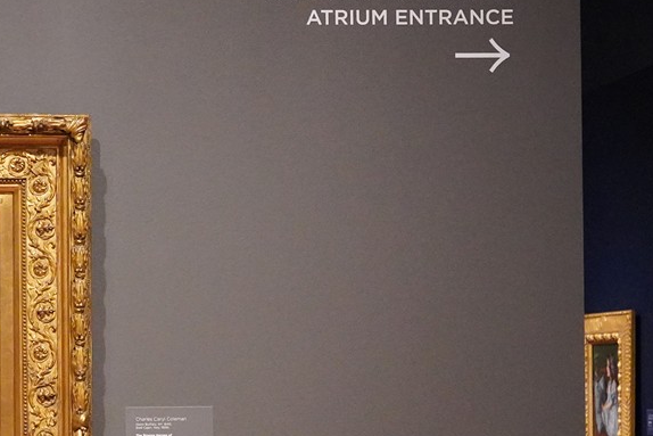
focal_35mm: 115
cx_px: -81
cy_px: 344
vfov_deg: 11.9
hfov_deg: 17.2
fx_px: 2086
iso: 10000
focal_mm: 33
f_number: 5.6
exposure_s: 1/100
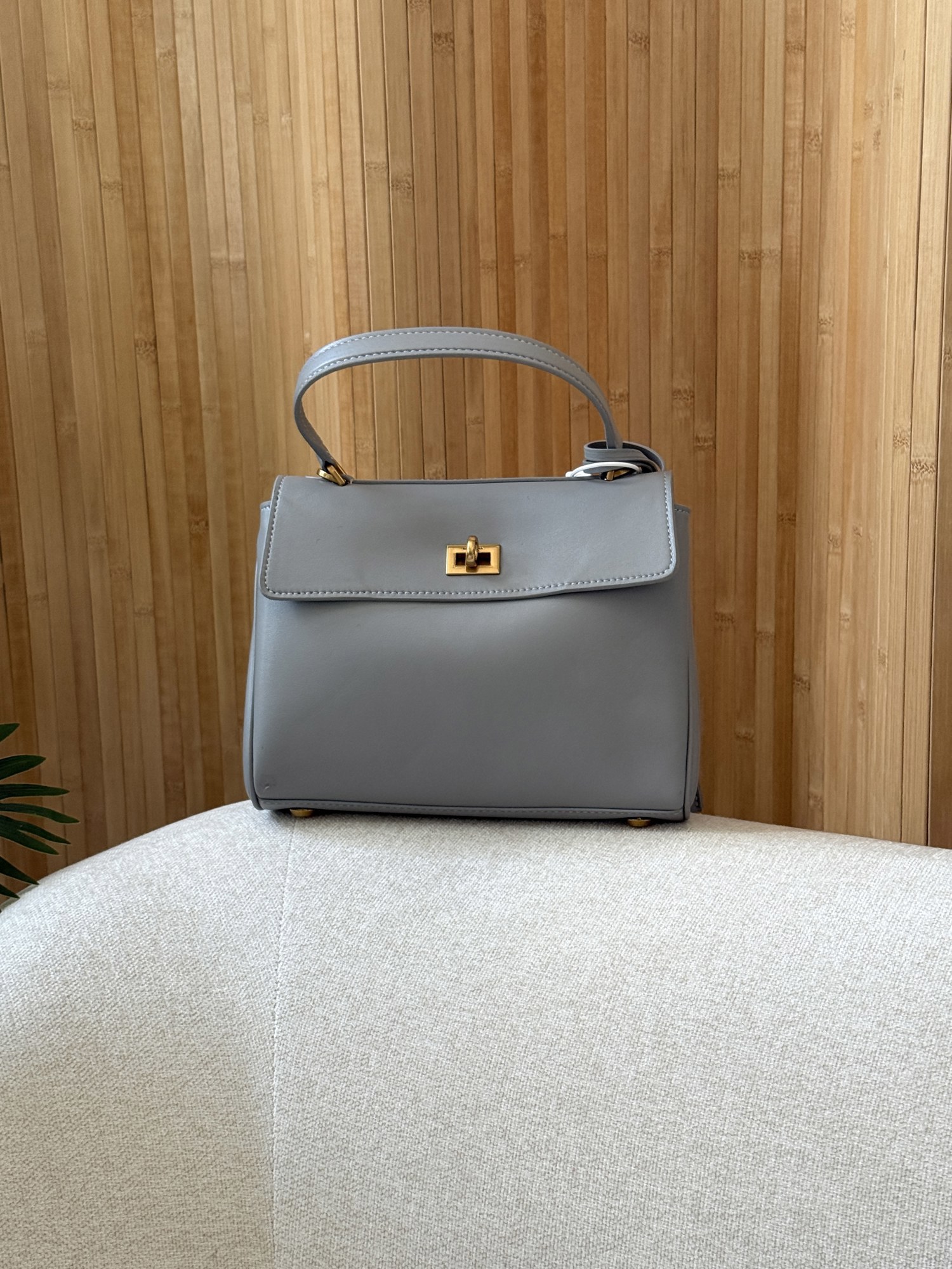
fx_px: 1760
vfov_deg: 39.7
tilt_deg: -12.7
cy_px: 634
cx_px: 476
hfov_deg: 30.3
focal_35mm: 48
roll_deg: +0.8
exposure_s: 1/96
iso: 100
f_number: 1.78
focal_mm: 6.76
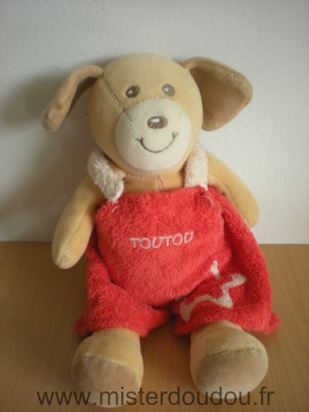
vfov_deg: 49.0
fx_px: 452
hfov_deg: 37.7
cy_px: 206
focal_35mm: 38
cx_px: 154
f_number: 3.1
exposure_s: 1/40
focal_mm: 6.3
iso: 200
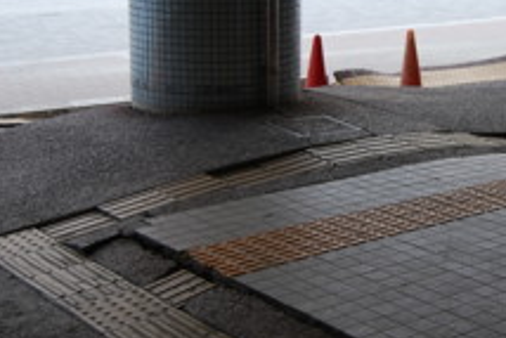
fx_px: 1153
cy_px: 100
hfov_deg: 24.4
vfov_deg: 16.6
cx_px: 400
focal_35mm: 82
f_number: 4
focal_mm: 26
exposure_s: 1/40
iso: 200
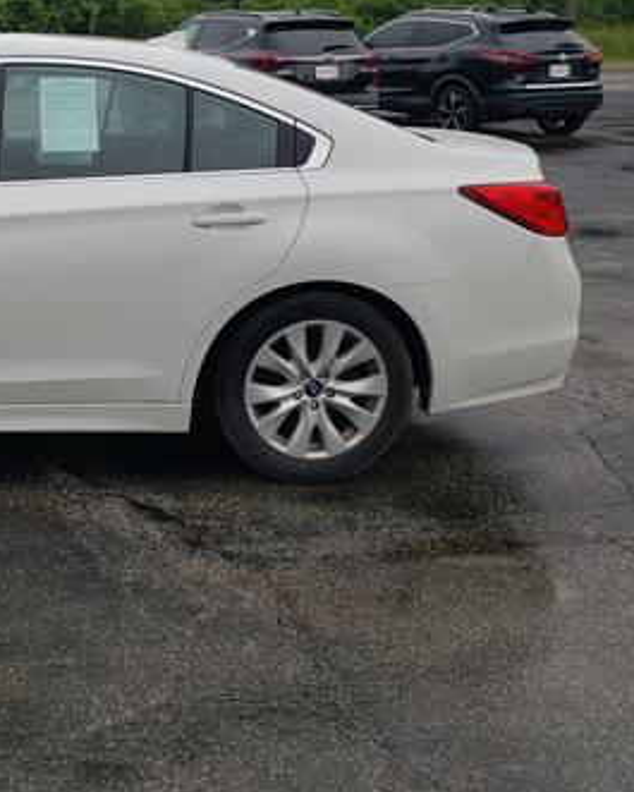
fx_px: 1149
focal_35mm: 49
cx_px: -86
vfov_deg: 37.6
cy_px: 263
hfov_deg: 27.8
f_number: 2.4
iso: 50
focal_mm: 4.3
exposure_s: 1/121
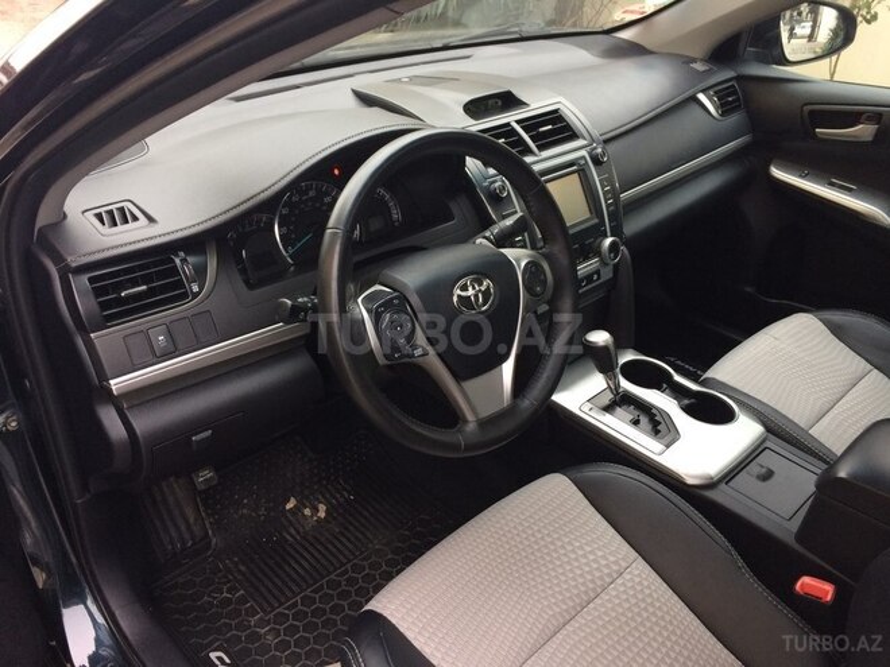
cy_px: 334
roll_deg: -1.7
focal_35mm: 29
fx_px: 746
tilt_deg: -31.6
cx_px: 445
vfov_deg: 48.2
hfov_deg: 61.7
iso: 50
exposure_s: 1/33
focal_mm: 4.15
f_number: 2.2
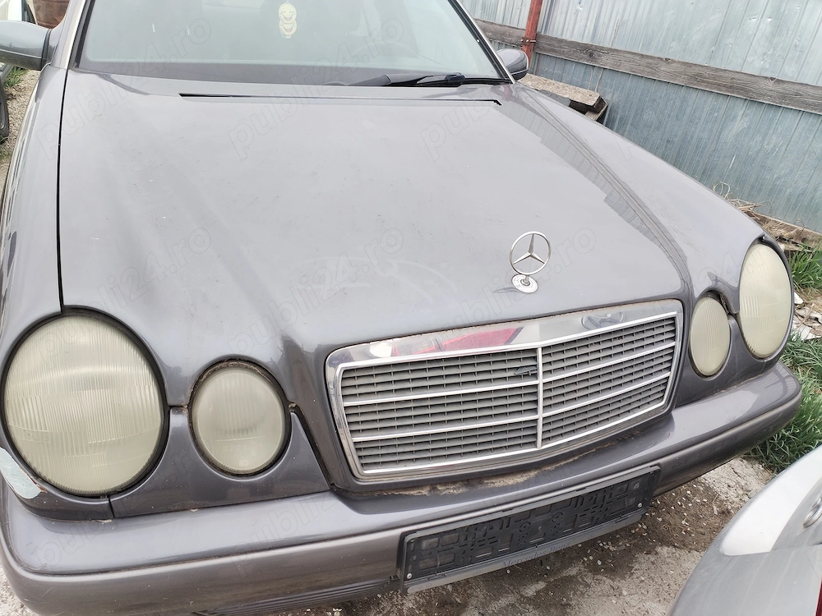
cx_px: 411
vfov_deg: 53.1
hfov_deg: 67.3
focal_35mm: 26
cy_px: 308
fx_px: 617
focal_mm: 4.75
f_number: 1.8
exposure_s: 1/104
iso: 100
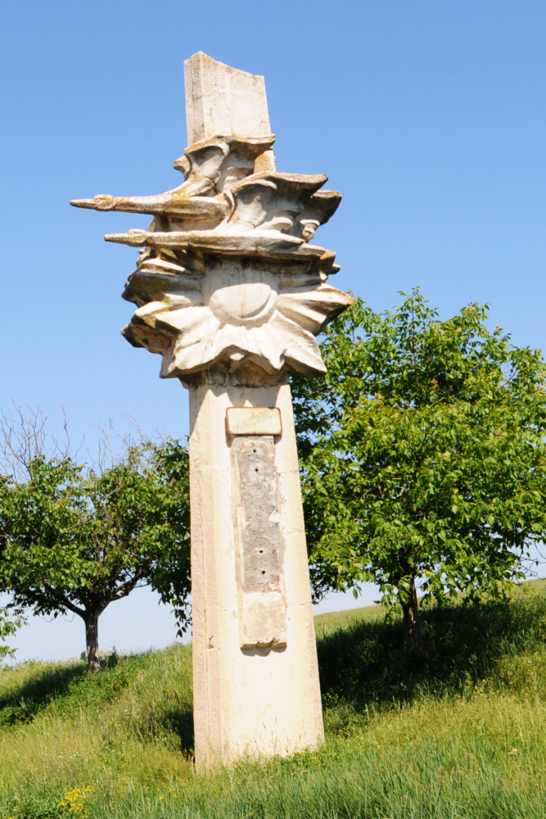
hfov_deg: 47.9
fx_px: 614
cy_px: 410
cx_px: 273
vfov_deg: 67.4
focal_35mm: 27
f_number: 8
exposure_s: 1/1000
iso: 320
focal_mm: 18
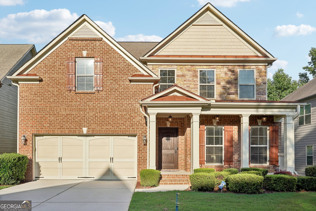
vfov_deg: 43.6
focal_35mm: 30
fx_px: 263
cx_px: 158
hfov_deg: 61.9
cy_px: 106
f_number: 8
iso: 400
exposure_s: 1/1250
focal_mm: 30
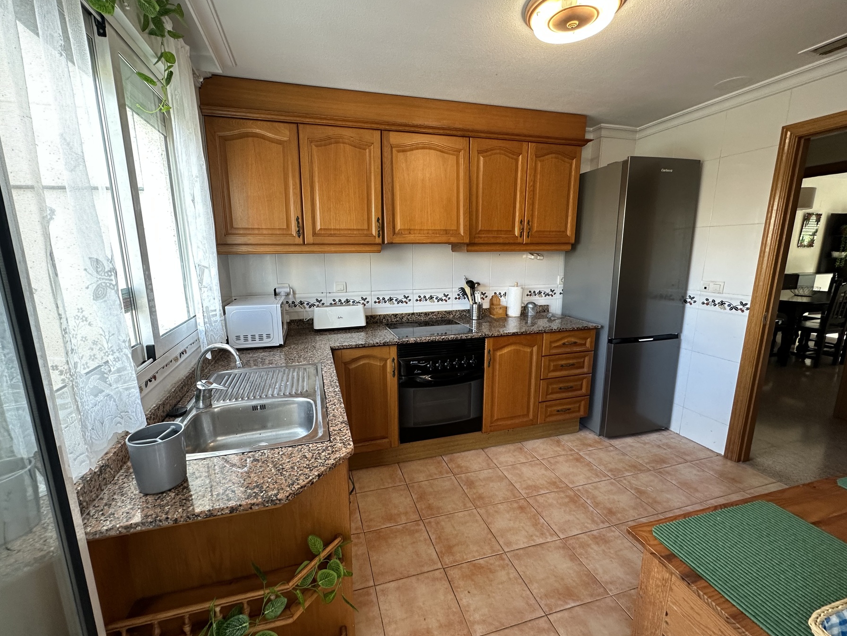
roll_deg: +0.4
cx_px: 408
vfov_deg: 81.7
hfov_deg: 98.1
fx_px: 367
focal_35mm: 15
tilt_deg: -11.1
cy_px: 322
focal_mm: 2.22
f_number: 2.2
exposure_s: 1/100
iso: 160
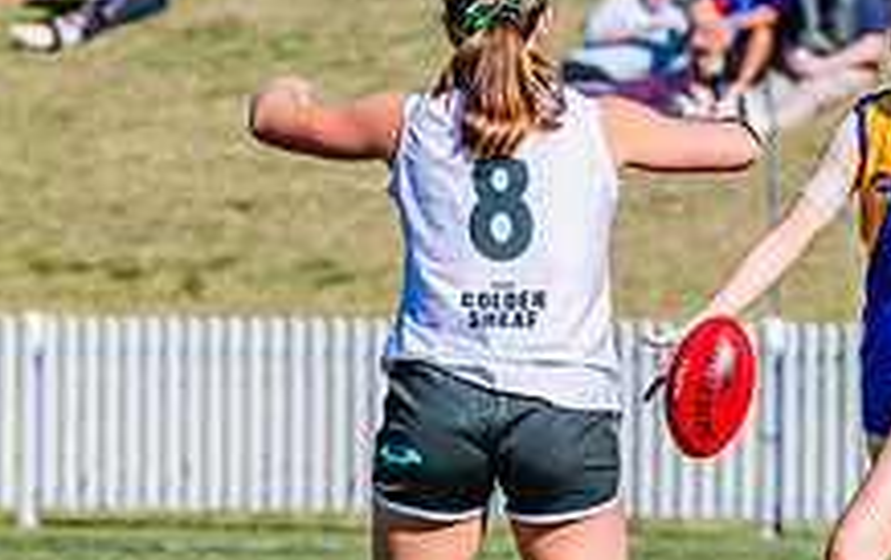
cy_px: 362
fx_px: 25585
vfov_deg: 1.3
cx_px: 905
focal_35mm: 1052
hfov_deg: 2.0
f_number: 11
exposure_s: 1/1250
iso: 640
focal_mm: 330
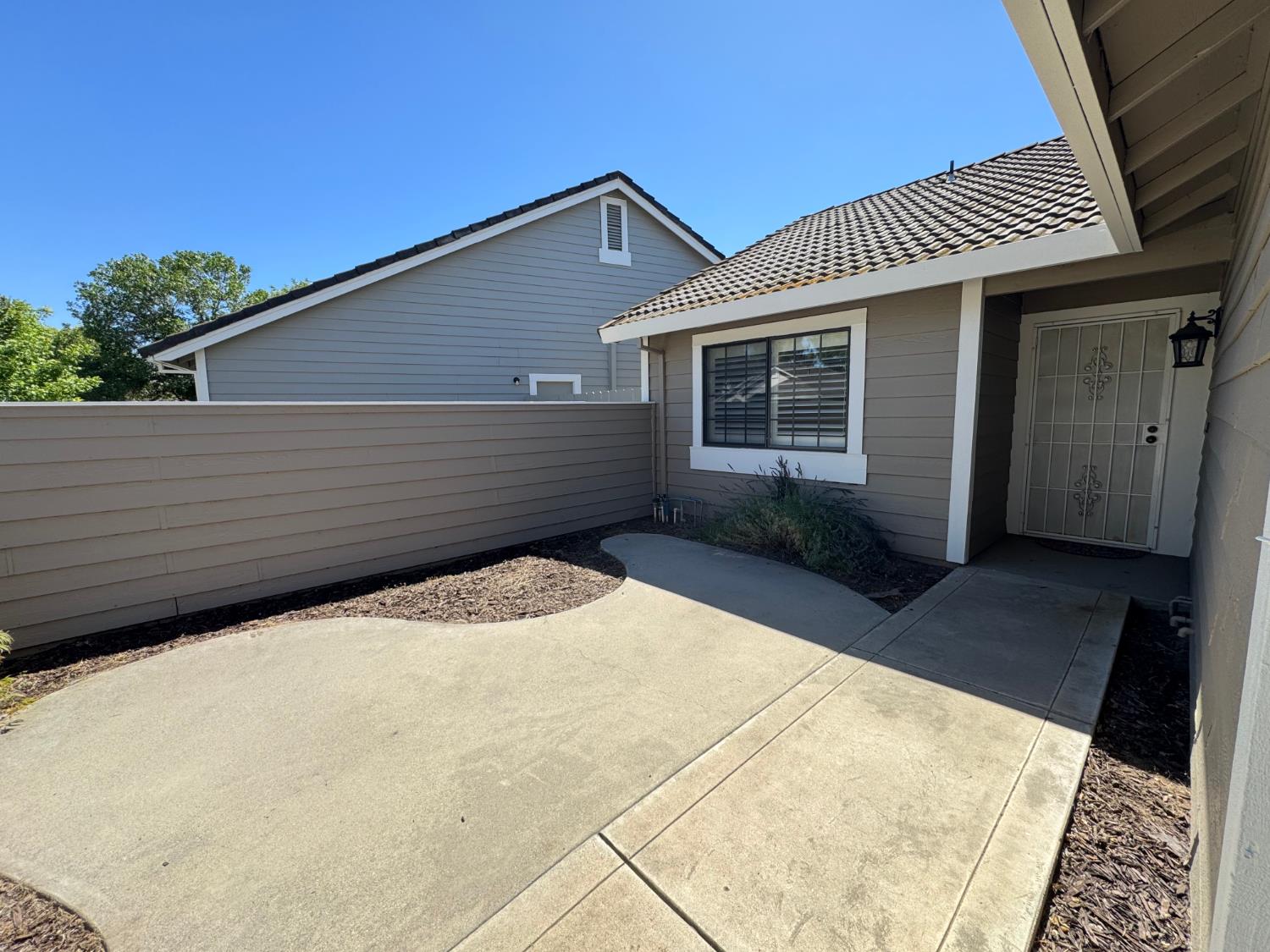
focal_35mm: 14
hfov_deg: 102.1
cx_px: 635
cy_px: 476
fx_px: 514
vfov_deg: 85.7
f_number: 2.2
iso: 40
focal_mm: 2.22
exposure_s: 1/787
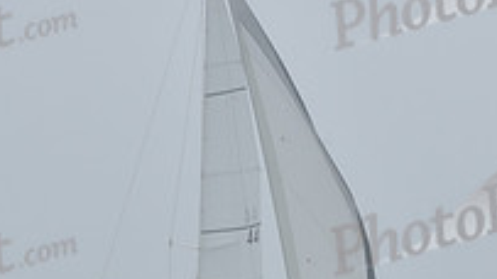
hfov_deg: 10.3
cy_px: 374
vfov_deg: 5.7
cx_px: 204
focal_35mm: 210
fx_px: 2766
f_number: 10
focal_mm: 70
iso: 250
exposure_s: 1/800
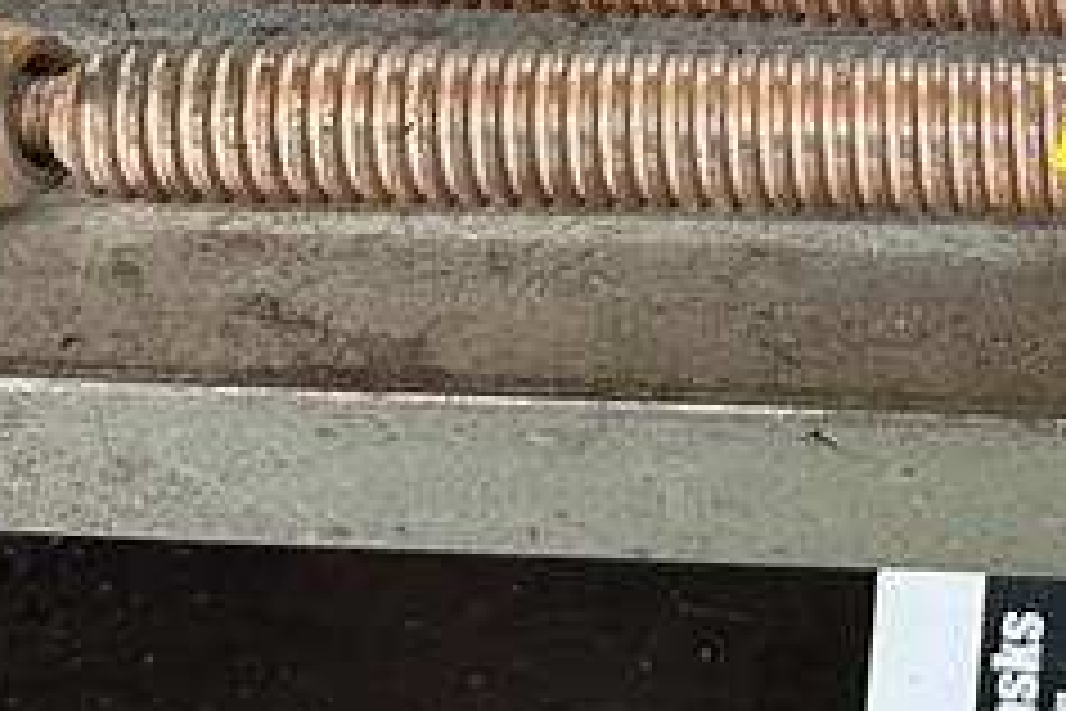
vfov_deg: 11.9
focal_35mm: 108
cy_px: -490
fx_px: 3198
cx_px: 1160
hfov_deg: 18.3
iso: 320
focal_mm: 6.86
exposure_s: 1/60
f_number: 1.78
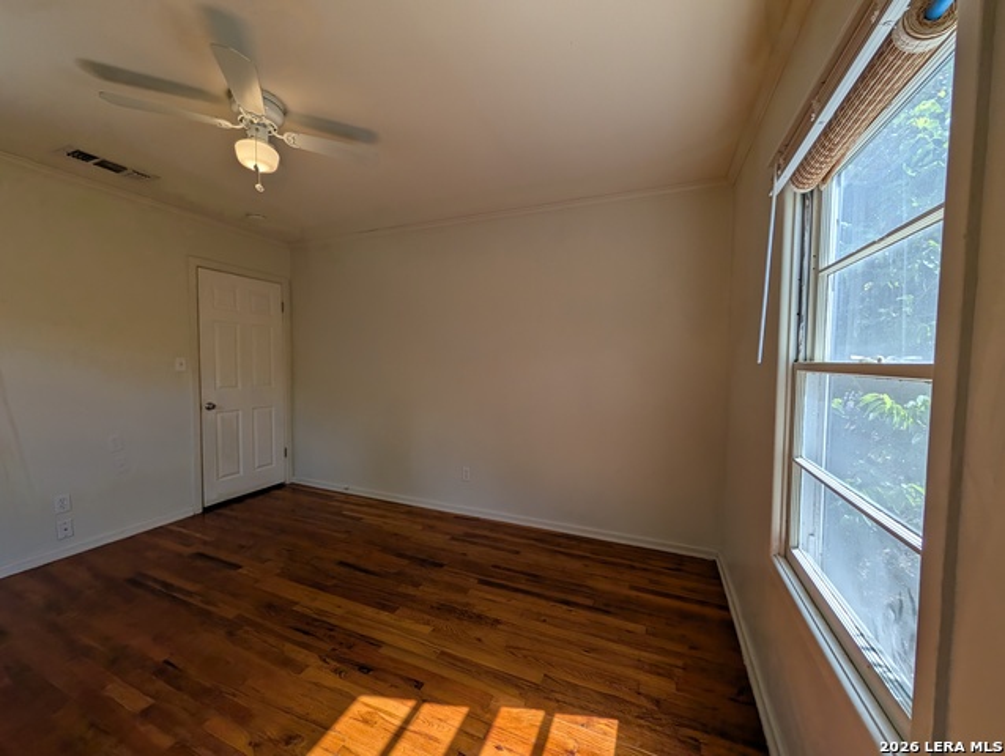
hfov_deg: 110.5
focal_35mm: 12
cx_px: 502
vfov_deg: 94.6
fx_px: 349
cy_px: 378
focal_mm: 2.02
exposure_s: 1/770
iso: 50
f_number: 1.7
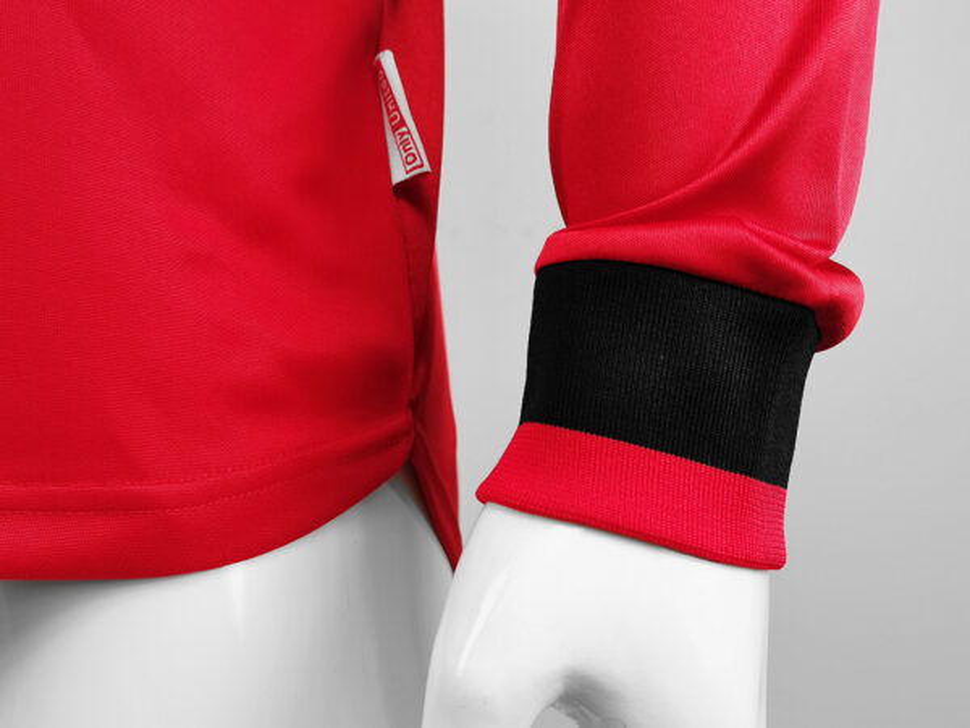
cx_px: 485
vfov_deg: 41.8
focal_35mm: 34
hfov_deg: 54.0
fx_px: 953
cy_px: 364
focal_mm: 5.58
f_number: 1.8
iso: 200
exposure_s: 1/45
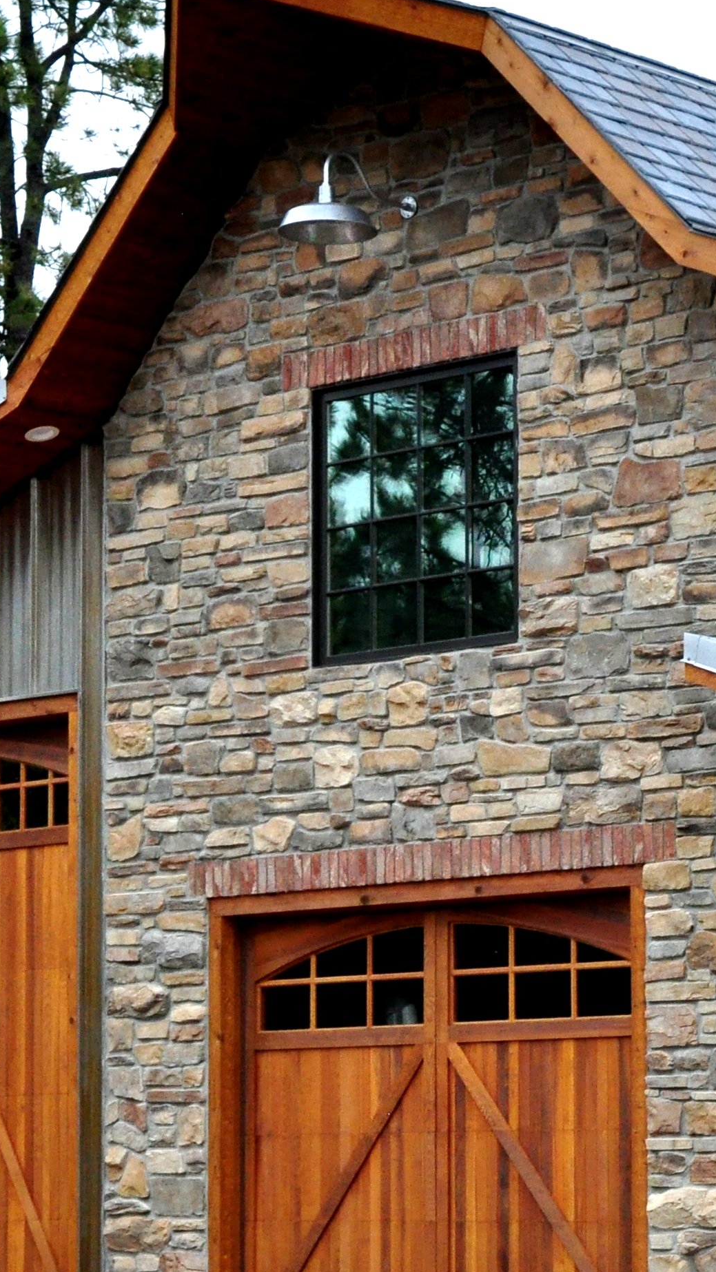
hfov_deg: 11.6
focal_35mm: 102
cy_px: 884
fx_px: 3443
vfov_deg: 20.8
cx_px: 928
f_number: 10
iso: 1000
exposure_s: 1/250
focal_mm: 28
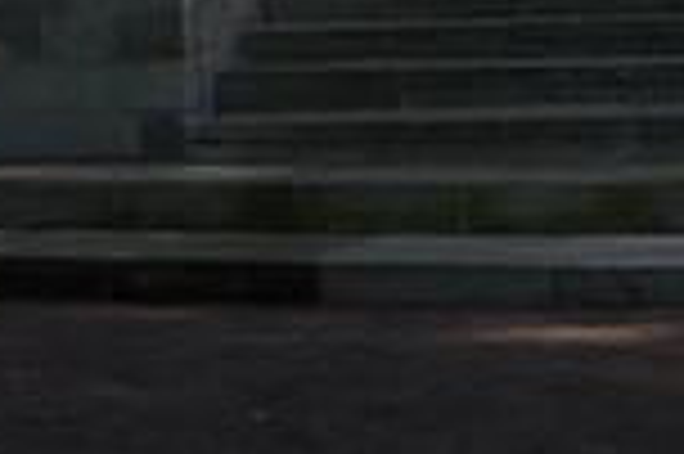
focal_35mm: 101
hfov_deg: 20.2
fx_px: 1917
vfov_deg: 13.2
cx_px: 364
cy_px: -83
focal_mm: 16
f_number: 5.6
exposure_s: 1/400
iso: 200
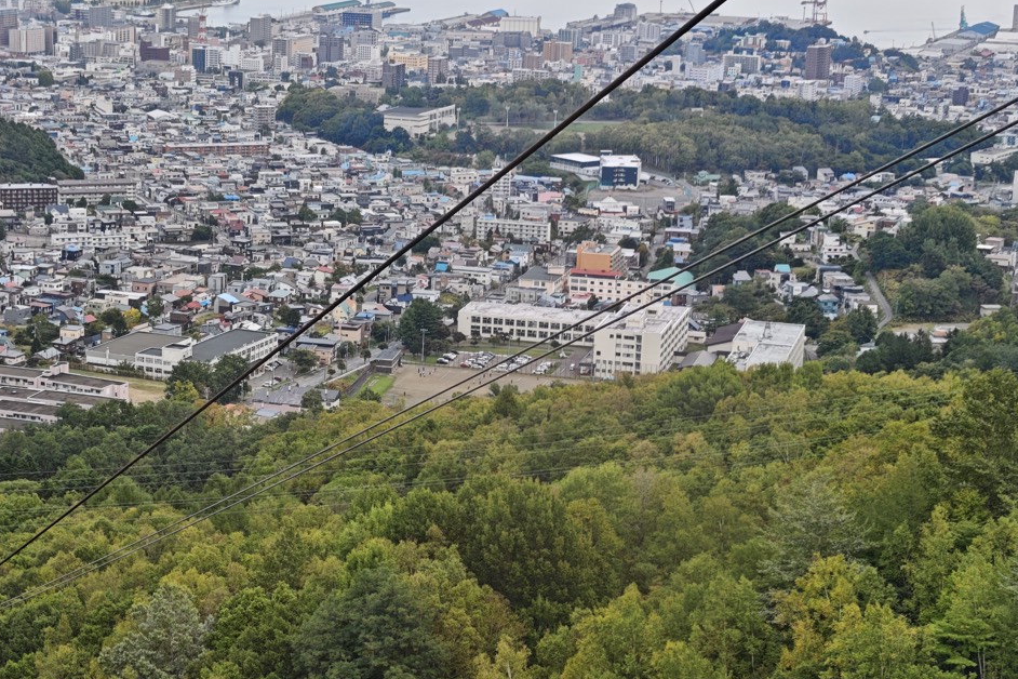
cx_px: 207
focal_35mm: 83
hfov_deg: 24.1
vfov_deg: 16.5
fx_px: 2347
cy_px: 350
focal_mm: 6.68
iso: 50
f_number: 1.44
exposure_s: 1/1208
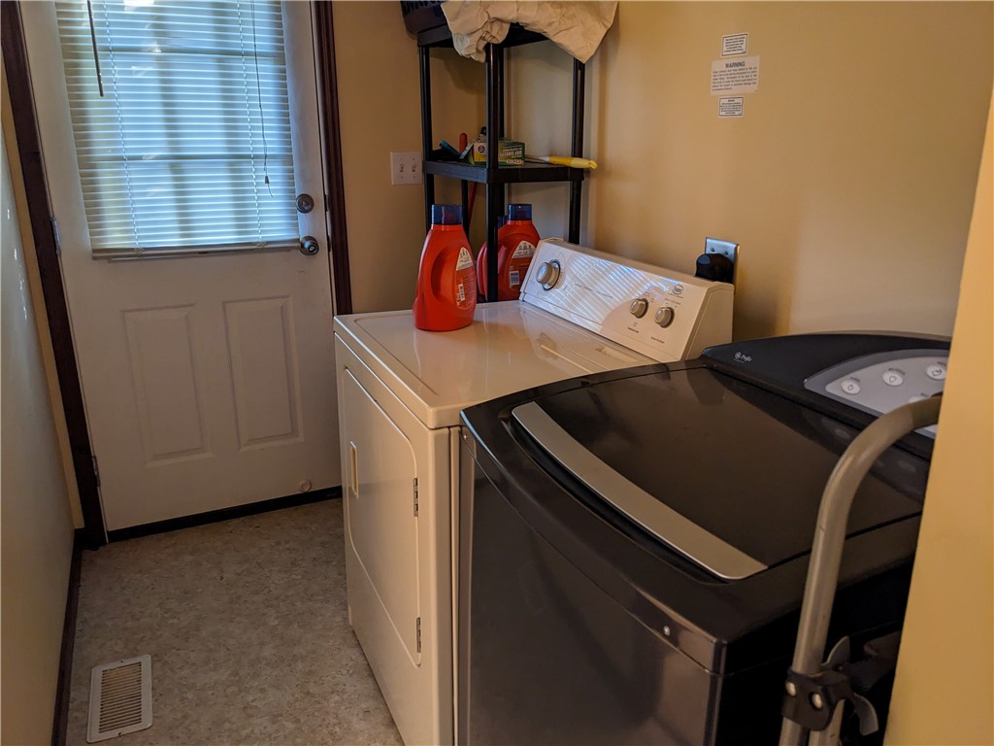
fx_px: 775
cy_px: 373
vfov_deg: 51.4
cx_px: 497
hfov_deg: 65.3
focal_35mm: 27
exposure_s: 1/24
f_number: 1.73
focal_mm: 4.38
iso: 156
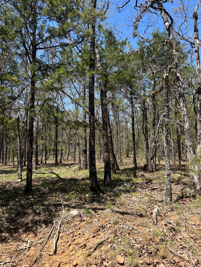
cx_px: 100
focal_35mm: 26
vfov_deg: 67.3
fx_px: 201
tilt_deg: +7.1
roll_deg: +0.5
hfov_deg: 53.1
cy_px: 134
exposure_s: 1/1295
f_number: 1.6
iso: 50
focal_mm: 5.96
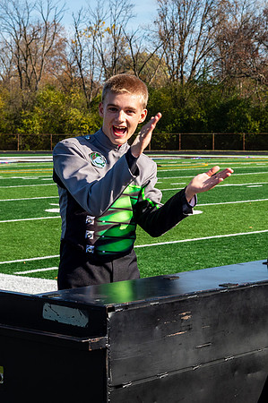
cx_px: 185
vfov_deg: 20.9
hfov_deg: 13.9
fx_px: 1094
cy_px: 152
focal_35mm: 98
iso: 400
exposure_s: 1/800
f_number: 9
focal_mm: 52
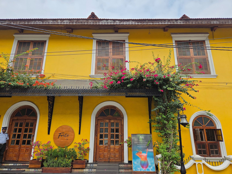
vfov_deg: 58.9
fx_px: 154
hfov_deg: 73.9
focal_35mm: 23
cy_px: 87
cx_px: 116
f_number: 1.8
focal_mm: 5.4
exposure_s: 1/3001
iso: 80
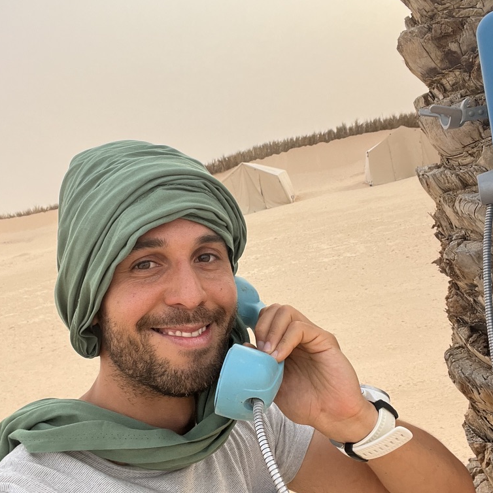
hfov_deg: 46.0
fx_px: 580
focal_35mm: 36
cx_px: 243
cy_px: 256
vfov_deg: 46.0
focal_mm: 2.71
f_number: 2.2
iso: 64
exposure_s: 1/121
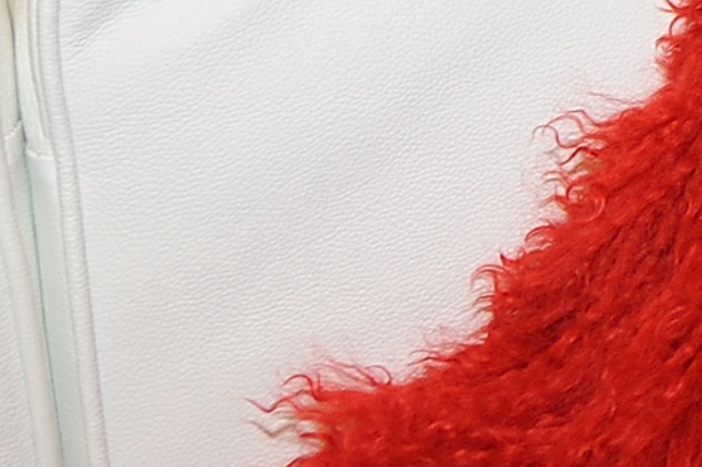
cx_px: 1629
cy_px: -347
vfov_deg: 10.2
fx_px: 2494
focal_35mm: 128
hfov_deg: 12.8
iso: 640
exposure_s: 1/80
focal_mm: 20
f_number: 4
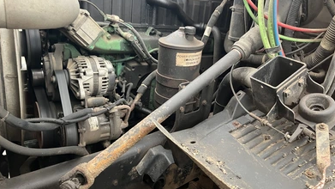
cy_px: 91
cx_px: 165
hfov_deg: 66.1
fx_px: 258
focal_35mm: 29
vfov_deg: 40.2
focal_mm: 5.1
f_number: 1.6
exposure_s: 1/60
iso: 320
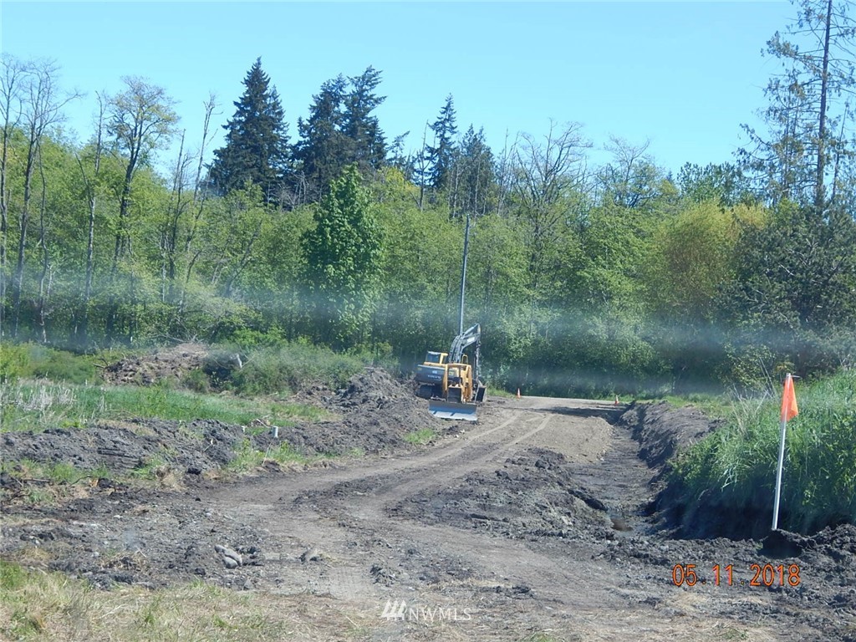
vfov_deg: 17.4
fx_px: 2102
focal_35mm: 85
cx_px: 428
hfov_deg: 23.0
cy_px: 321
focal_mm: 15.3
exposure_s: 1/400
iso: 125
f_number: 4.3
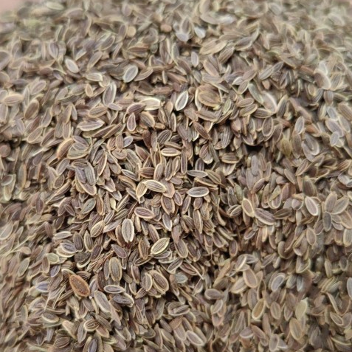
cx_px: 153
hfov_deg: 41.8
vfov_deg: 41.6
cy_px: 215
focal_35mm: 40
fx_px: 460
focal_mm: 5.52
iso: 640
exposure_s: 1/100
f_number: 1.9
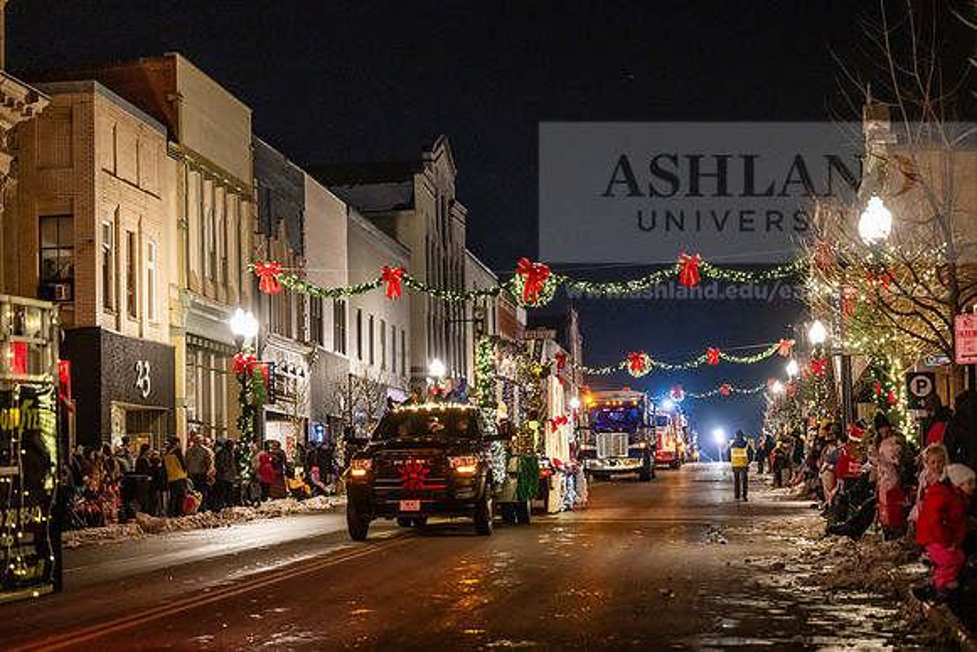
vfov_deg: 18.4
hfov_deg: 27.3
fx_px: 2009
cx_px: 488
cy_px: 326
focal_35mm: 74
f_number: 3.2
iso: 6400
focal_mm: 74
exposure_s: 1/200
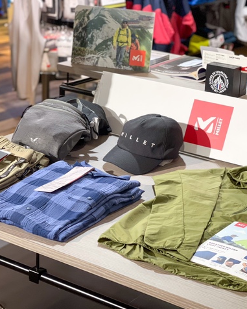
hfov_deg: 18.3
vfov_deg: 22.7
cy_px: 154
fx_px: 767
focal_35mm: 84
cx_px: 137
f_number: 2.2
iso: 160
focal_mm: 7.5
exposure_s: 1/100
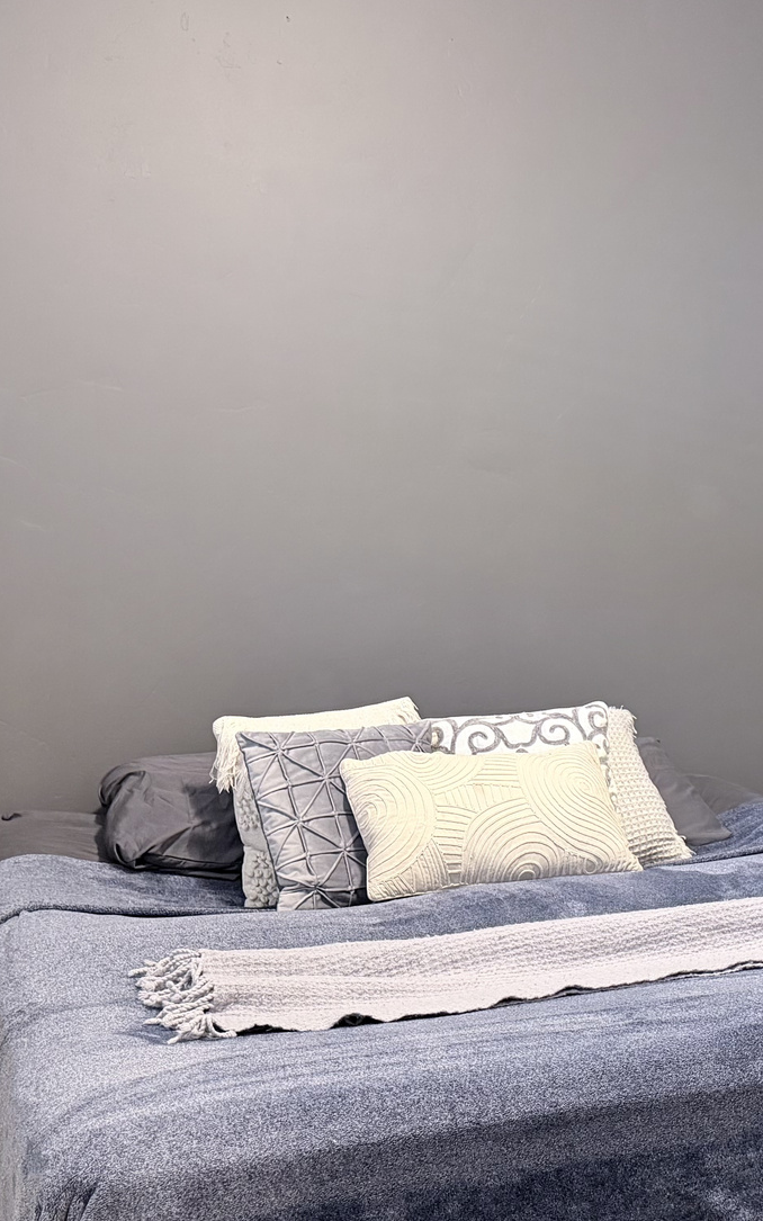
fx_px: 1597
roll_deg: +0.5
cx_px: 484
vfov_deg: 41.7
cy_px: 711
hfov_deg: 26.8
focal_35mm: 48
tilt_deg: -7.4
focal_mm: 6.76
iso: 500
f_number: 1.78
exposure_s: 1/60
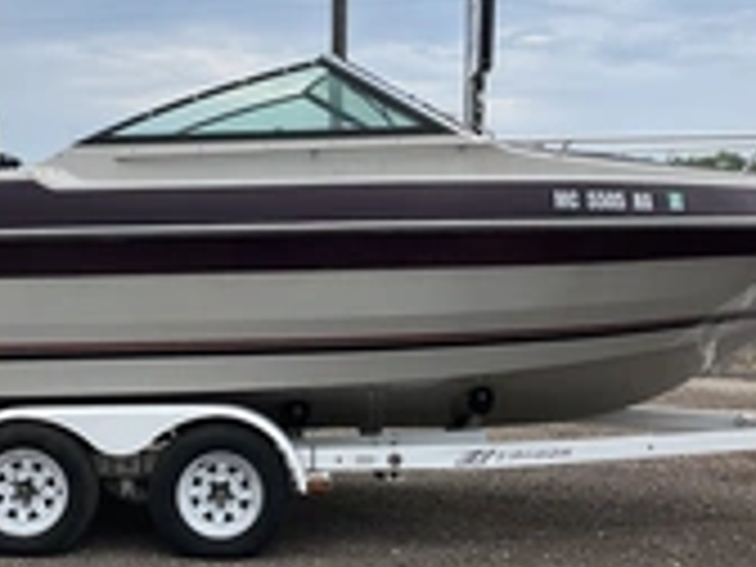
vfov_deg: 21.3
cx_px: 369
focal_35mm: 69
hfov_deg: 28.2
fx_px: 1507
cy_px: 333
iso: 25
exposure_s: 1/883
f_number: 1.8
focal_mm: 3
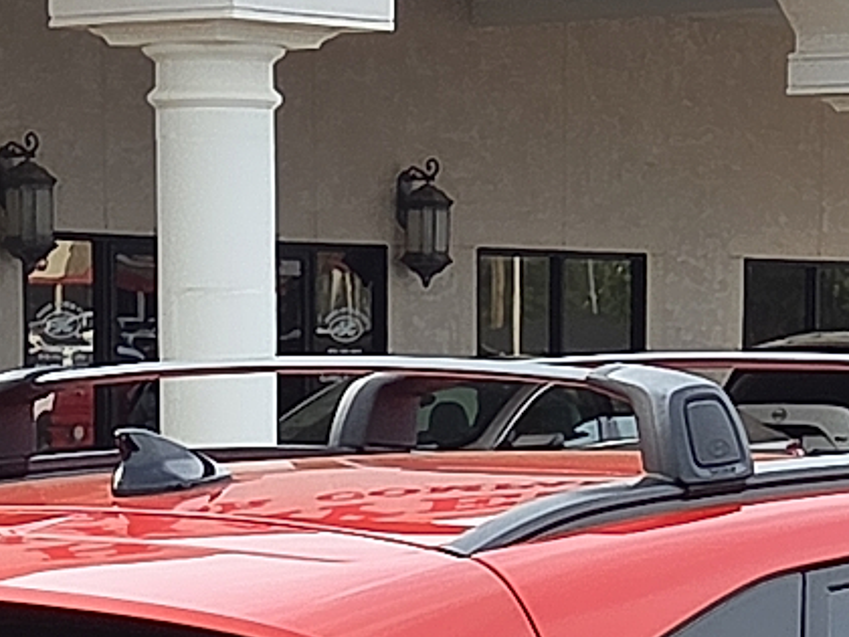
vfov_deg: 8.0
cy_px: 1187
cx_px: 596
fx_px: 4390
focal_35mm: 179
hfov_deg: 11.0
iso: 76
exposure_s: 1/1667
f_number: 1.8
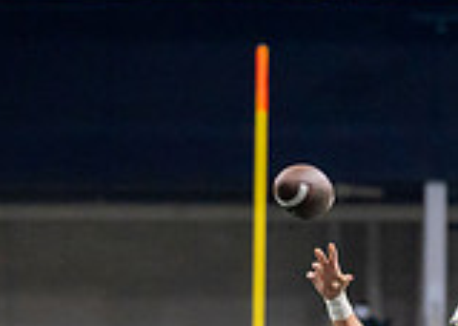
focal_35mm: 503
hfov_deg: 4.0
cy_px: 674
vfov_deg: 2.8
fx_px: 6537
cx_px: 246
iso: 2000
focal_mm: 100
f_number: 2.8
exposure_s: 1/1000
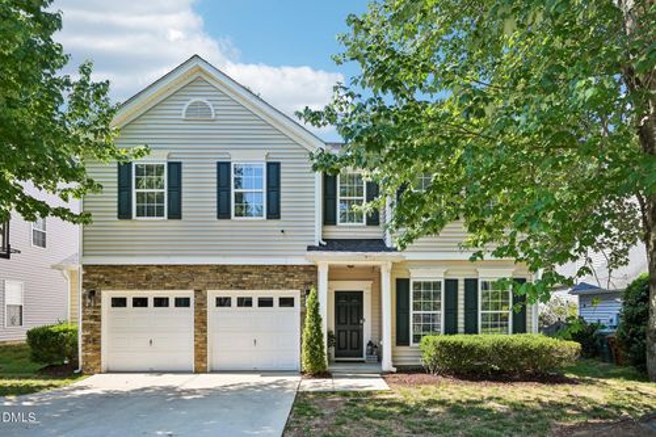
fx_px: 364
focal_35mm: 20
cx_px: 328
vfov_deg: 61.9
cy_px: 218
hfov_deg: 84.0
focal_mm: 20
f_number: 8
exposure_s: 1/100
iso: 100
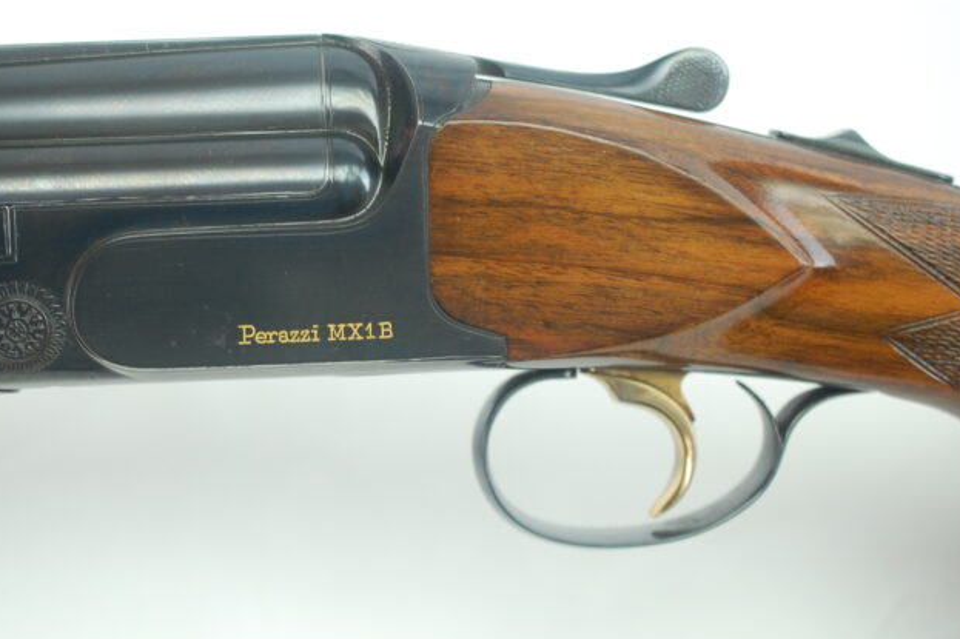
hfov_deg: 26.2
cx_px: 359
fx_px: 2053
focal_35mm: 77
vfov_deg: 17.7
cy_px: 277
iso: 400
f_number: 3.2
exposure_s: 1/40
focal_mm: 40
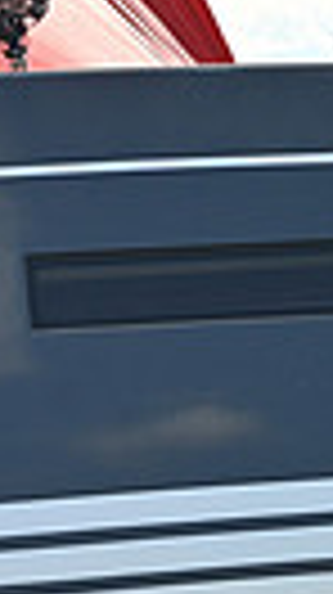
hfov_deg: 3.6
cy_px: 178
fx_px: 5068
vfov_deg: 6.7
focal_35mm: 322
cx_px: 1300
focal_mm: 70
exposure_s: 1/1000
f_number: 7.1
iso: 250
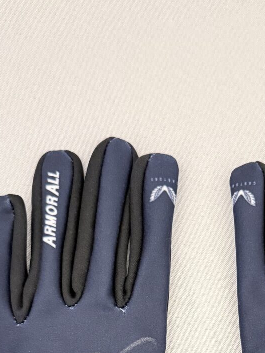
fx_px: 623
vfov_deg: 28.7
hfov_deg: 23.7
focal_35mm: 61
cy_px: 391
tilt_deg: -85.4
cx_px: 206
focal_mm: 6.76
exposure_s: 1/33
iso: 640
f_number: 1.78
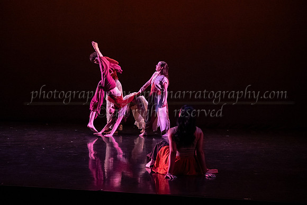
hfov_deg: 24.6
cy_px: 85
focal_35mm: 83
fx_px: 704
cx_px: 125
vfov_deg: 16.6
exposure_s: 1/400
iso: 4000
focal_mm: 67
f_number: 4
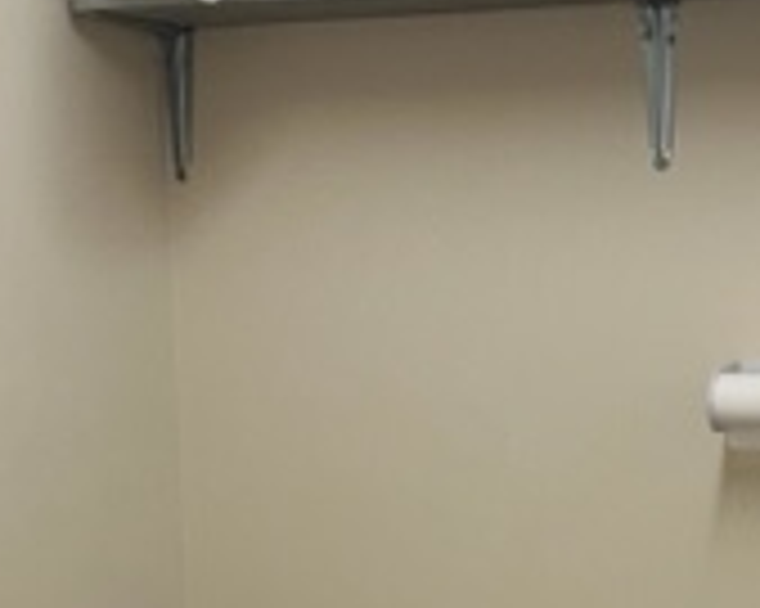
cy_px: 649
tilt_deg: -11.2
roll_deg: +0.8
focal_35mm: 96
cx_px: 432
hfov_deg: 20.0
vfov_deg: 15.6
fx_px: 2158
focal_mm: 5.7
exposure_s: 1/60
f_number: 1.5
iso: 125
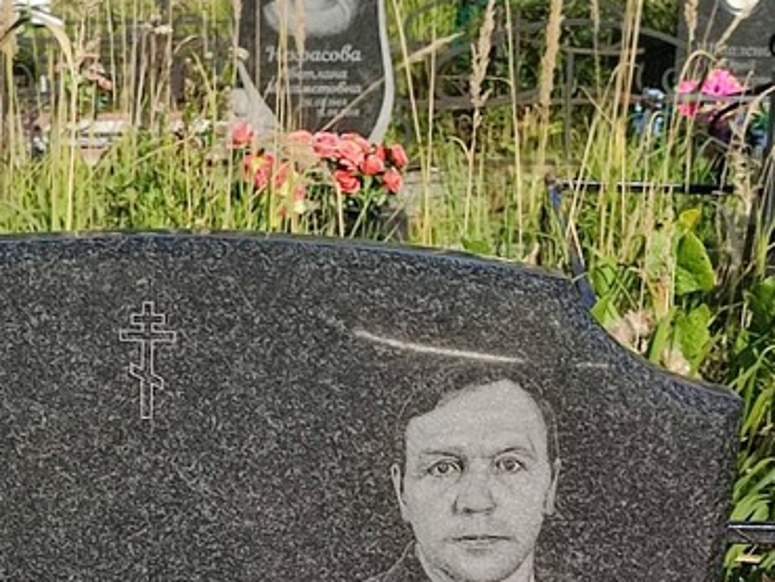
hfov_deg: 34.0
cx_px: 107
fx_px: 1210
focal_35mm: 54
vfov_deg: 26.0
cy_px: 549
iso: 50
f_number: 1.9
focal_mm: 6.04
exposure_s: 1/743
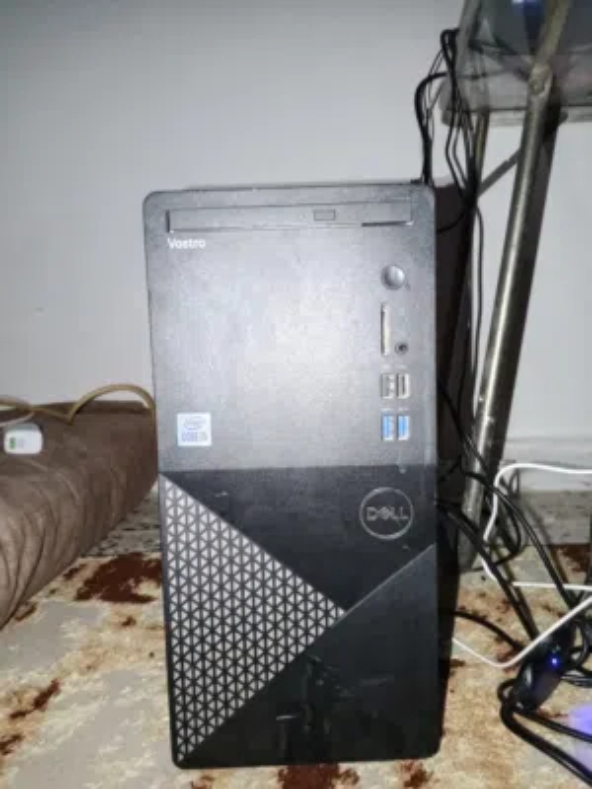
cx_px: 296
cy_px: 394
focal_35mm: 27
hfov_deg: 51.4
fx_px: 616
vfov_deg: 65.3
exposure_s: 1/16.7
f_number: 1.6
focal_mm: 4.19
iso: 5741
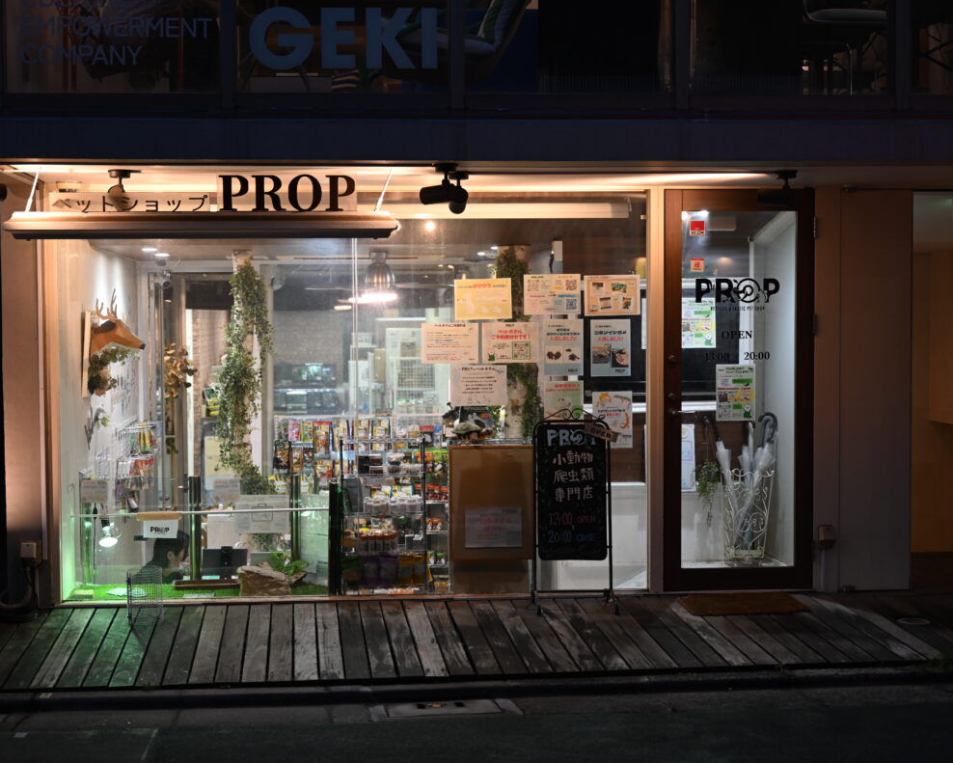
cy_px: 383
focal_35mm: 49
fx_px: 1382
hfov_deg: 37.9
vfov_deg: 30.9
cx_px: 394
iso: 560
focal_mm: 43
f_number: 2.8
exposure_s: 1/125
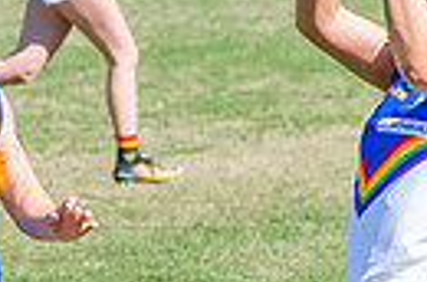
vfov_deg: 1.4
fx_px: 11619
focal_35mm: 982
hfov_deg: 2.1
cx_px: 432
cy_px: 337
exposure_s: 1/1600
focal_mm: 150
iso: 800
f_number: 8
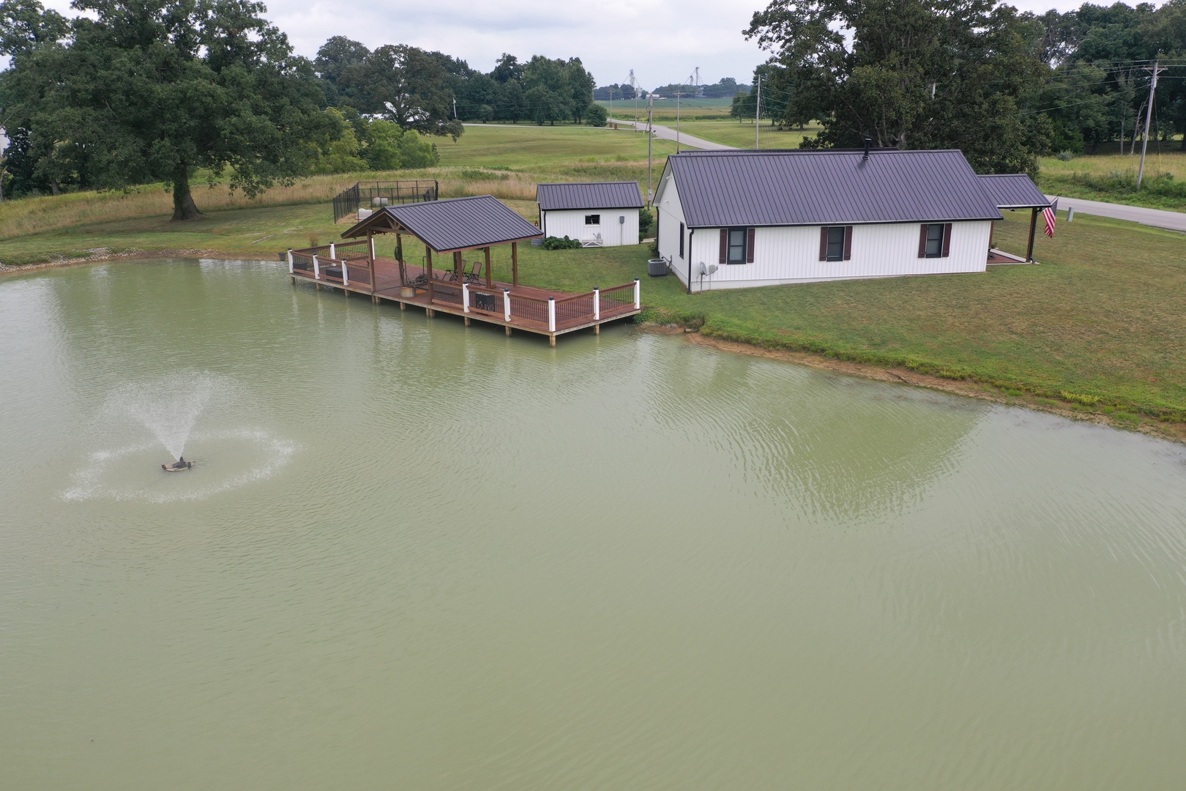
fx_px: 922
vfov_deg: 46.4
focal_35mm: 28
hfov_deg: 65.5
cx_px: 593
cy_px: 396
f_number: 5
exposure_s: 1/240
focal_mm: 10.26
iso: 100
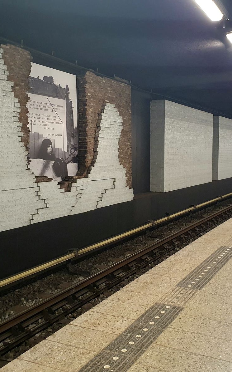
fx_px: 374
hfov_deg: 34.0
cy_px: 185
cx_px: 162
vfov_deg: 52.7
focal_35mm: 37
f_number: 2.4
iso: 400
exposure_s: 1/50
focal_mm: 4.3
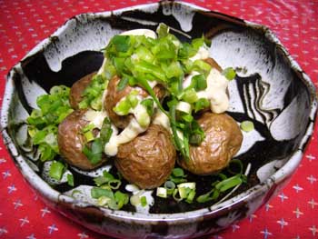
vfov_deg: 40.7
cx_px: 159
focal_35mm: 35
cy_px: 120
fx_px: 322
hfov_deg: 52.6
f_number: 2.8
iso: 200
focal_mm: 5.8
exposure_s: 1/8
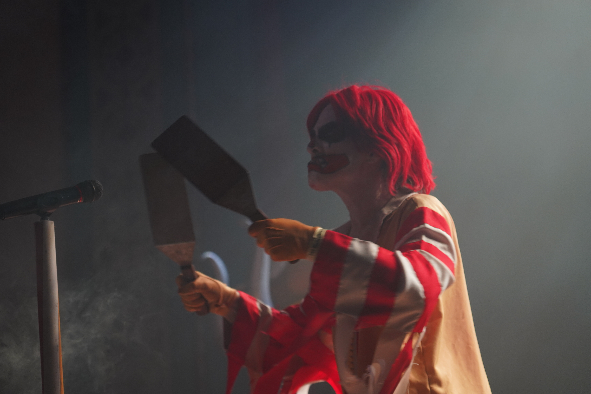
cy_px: 197
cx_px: 296
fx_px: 1724
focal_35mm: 105
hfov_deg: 19.5
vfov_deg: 13.0
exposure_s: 1/160
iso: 1250
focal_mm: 105
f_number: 4
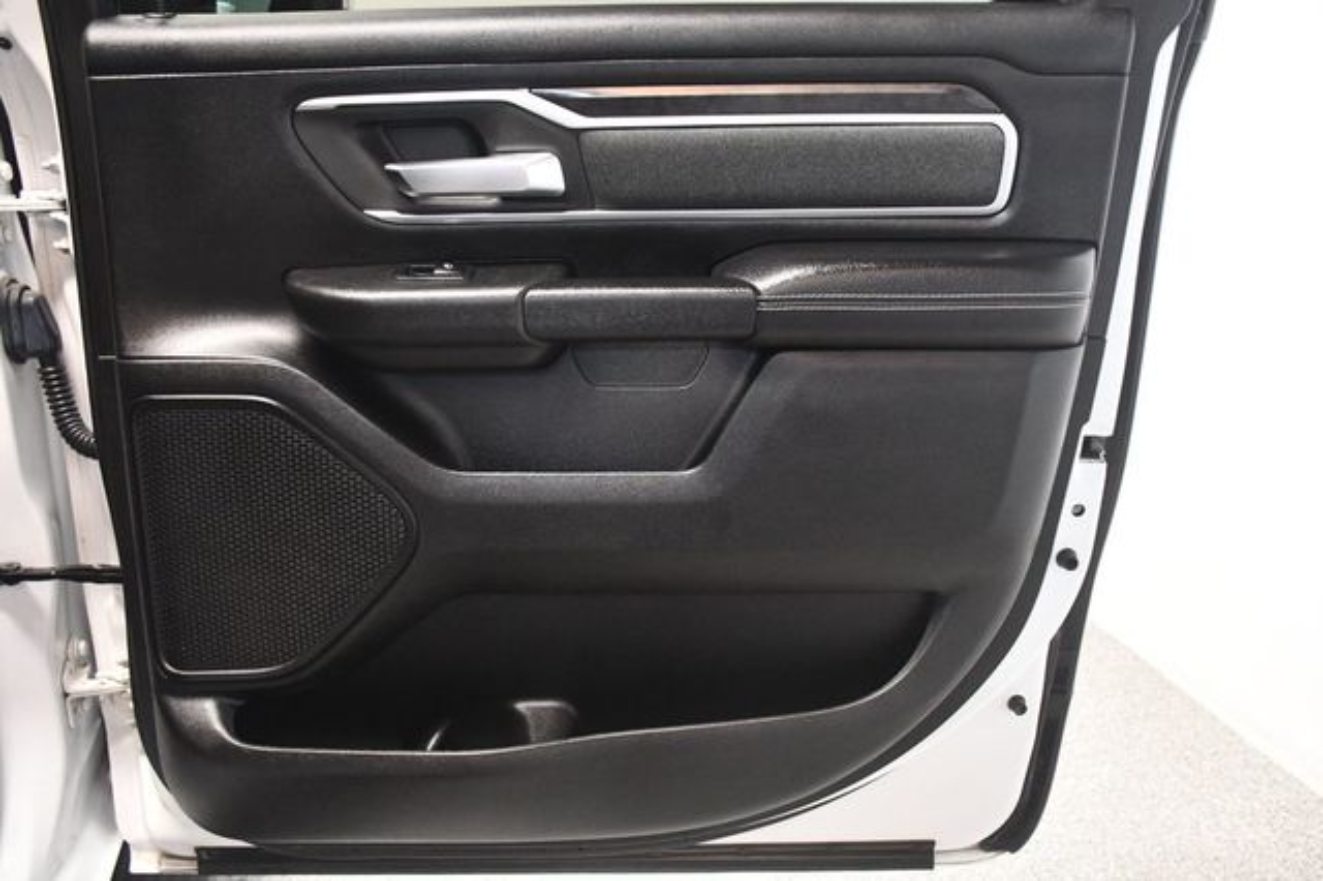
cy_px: 440
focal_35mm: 33
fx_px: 1212
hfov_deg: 57.2
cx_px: 662
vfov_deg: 39.9
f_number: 3.5
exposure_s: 1/60
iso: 4500
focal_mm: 22
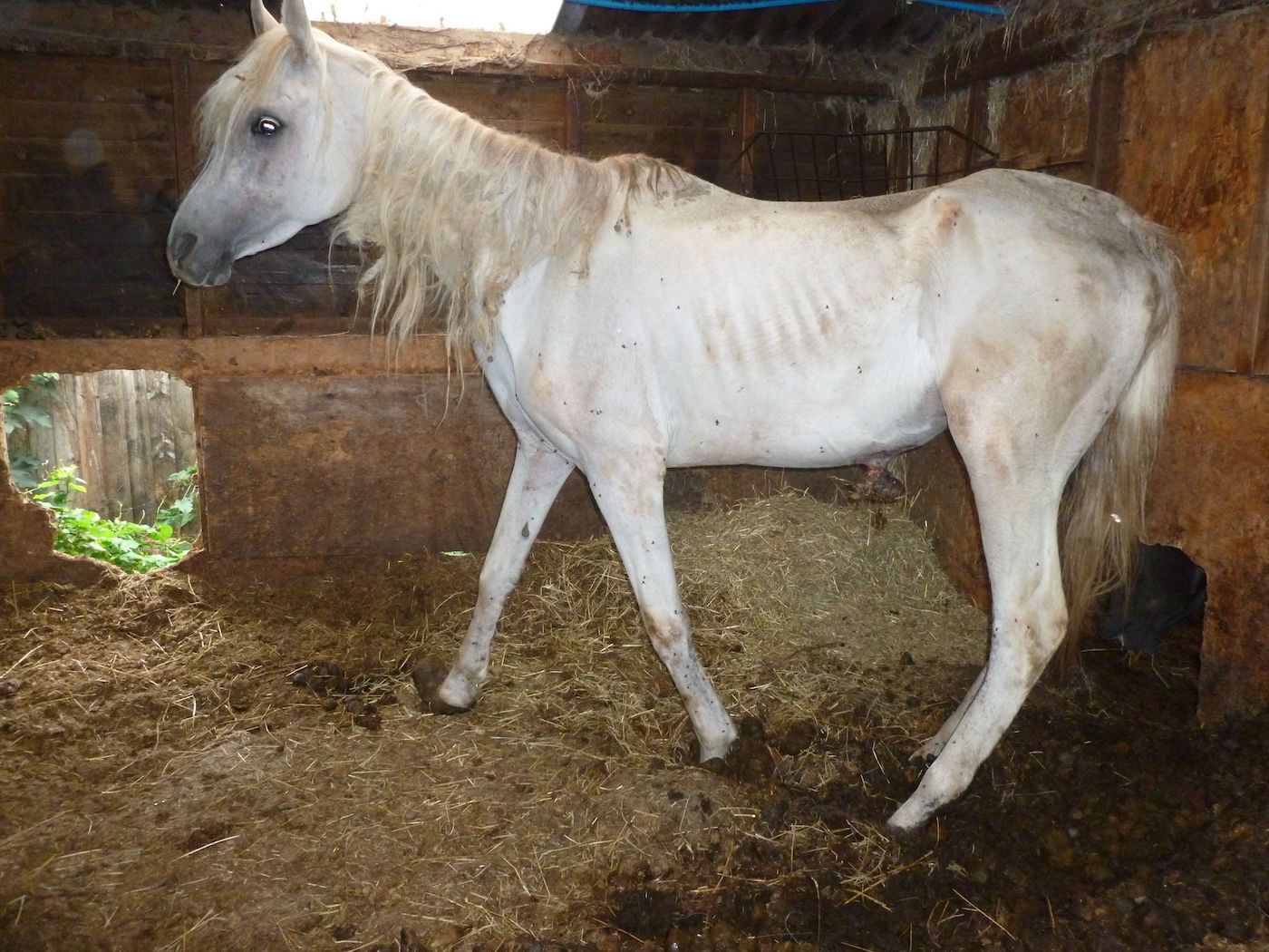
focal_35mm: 28
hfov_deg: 63.4
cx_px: 634
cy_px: 476
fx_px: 1026
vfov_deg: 49.7
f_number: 3.3
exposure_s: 1/60
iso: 400
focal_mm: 5
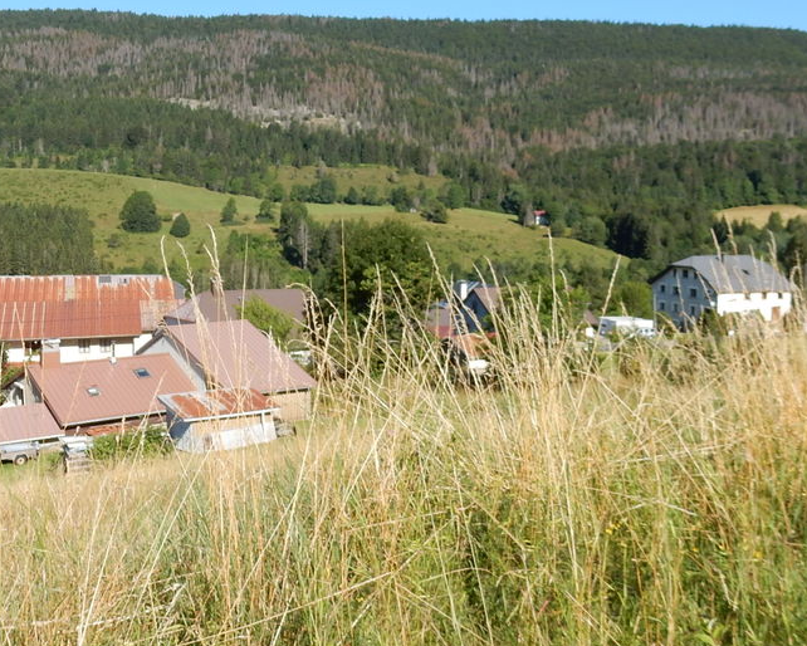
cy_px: 258
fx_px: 908
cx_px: 396
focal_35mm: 38
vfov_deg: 39.0
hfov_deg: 47.9
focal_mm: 4.5
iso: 125
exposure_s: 1/800
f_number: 3.7
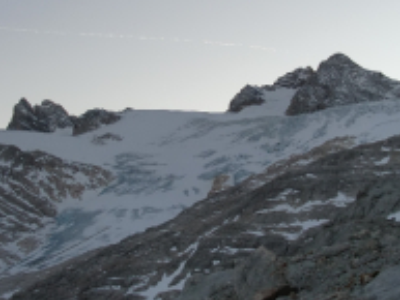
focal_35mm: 67
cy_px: 151
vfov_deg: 22.0
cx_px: 222
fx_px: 775
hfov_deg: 28.9
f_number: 2.8
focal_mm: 6.3
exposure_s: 1/400
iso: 64
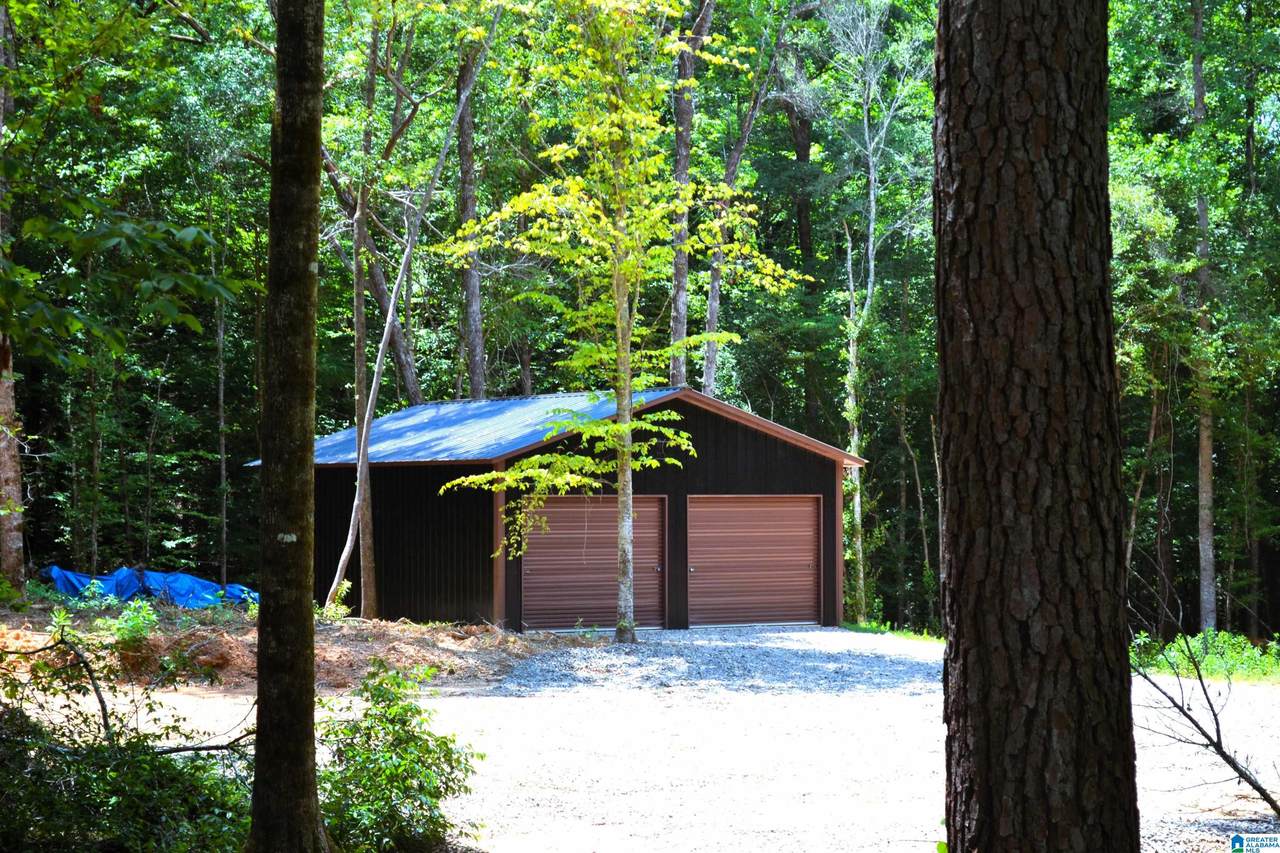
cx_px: 640
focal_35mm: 75
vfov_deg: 18.2
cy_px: 426
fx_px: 2666
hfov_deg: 27.0
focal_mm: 50
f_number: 5.6
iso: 125
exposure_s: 1/125
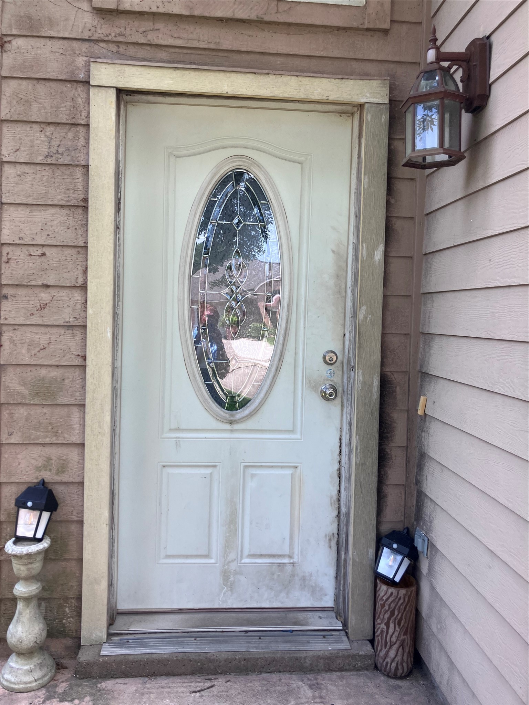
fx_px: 571
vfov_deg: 63.4
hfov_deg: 49.7
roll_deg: +0.3
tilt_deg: -2.0
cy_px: 352
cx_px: 264
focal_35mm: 28
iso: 32
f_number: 1.8
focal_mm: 3.99
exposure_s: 1/289
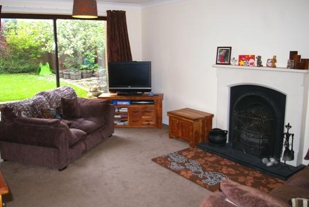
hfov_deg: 60.1
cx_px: 137
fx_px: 266
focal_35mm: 31
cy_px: 89
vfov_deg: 42.3
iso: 200
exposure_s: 1/30
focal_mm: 18
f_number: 3.5
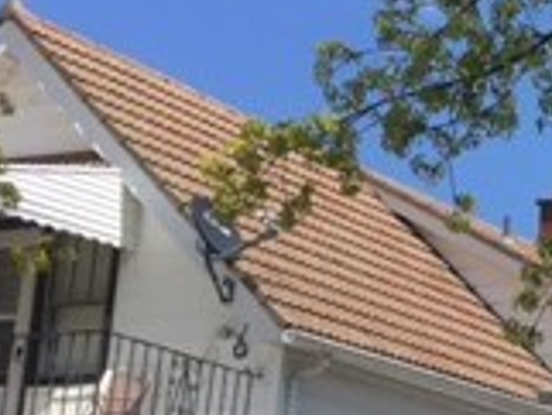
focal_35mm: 115
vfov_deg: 12.7
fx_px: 1835
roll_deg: -2.3
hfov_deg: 14.6
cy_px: 453
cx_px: 1046
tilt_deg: +10.4
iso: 25
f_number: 2.2
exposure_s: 1/1241
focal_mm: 4.15
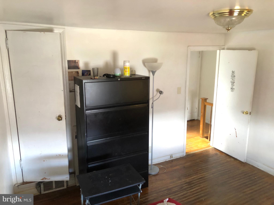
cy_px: 102
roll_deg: +0.0
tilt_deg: -14.6
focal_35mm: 28
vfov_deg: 49.7
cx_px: 137
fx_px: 222
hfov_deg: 63.4
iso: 100
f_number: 1.8
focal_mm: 3.99
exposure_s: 1/5
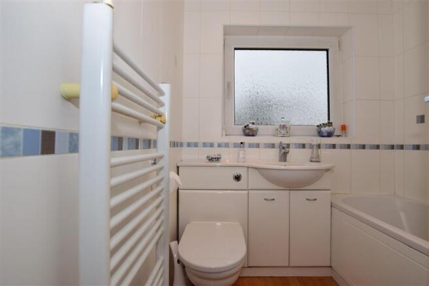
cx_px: 214
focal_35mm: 16
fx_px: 197
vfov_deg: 72.0
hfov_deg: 95.0
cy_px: 143
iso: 400
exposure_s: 1/100
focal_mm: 11
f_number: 7.1
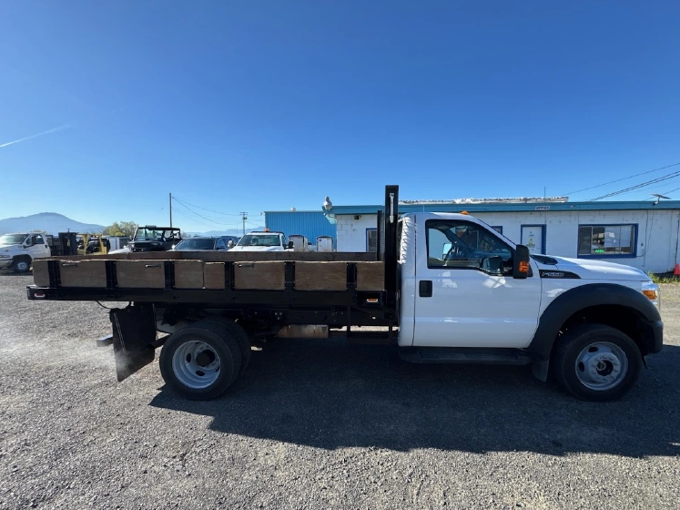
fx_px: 295
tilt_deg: -4.9
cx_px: 352
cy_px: 265
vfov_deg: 81.7
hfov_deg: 98.1
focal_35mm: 15
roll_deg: +0.9
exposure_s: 1/1034
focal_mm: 2.22
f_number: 2.2
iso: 50
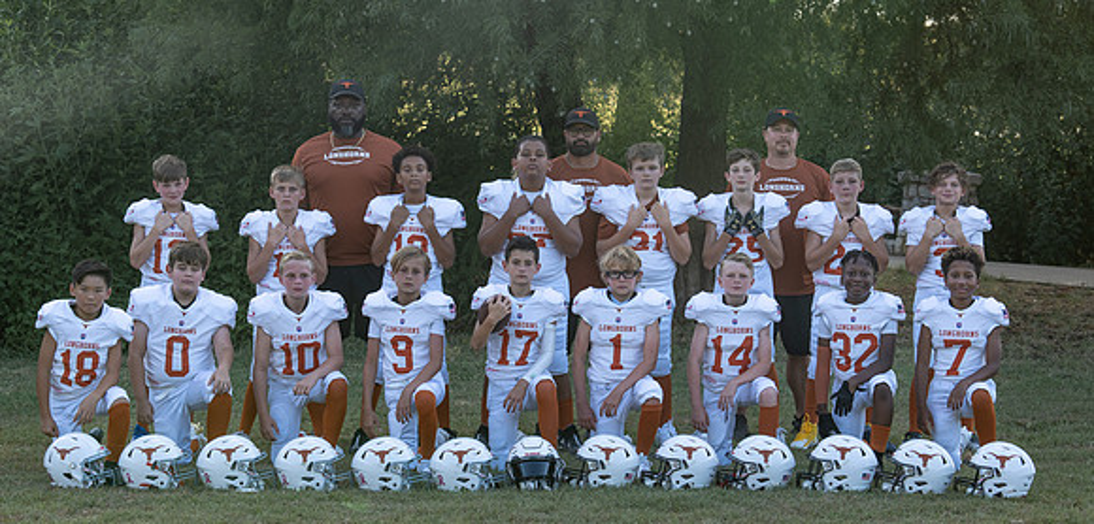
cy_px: 241
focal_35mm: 92
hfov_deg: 23.8
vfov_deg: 11.6
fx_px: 2591
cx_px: 568
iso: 250
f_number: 4.5
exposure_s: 1/400
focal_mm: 70
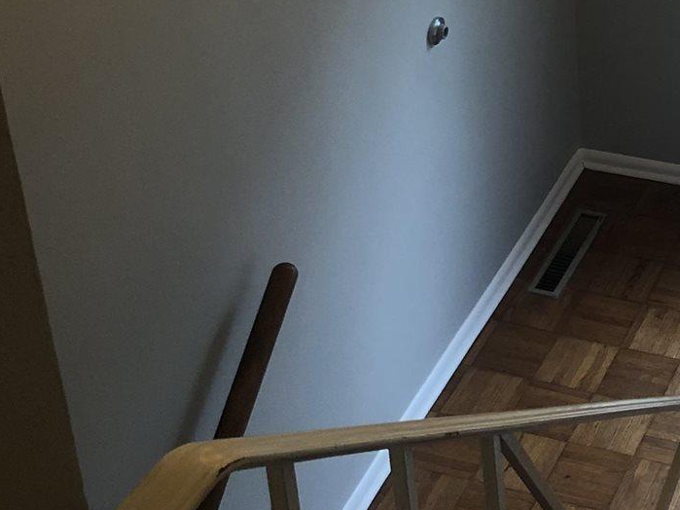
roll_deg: -1.7
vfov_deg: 16.6
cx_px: 867
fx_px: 1611
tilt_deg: -23.5
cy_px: -223
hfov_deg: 21.7
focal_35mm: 82
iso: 40
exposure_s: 1/24
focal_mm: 3.99
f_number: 1.8
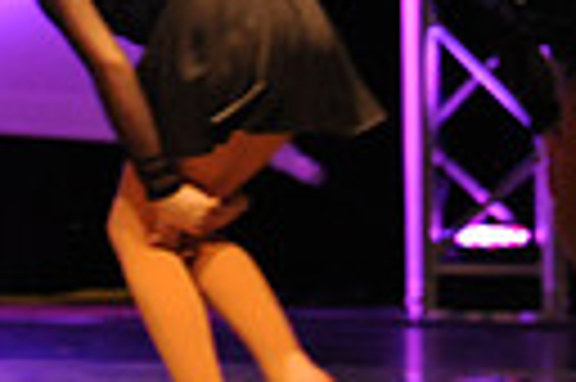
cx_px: -608
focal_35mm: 904
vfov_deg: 1.5
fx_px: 14446
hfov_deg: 2.3
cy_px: -274
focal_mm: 200
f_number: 3.5
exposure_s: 1/200
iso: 3200
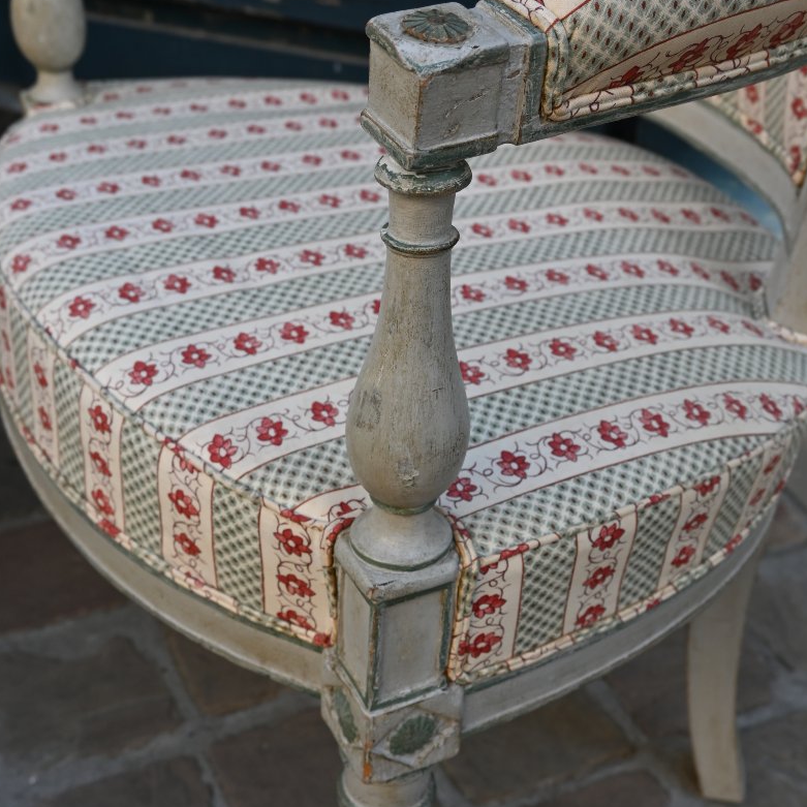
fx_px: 1265
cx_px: 406
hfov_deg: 35.4
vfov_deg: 35.2
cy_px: 497
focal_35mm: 48
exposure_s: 1/250
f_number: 5.6
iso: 200
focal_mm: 24.5
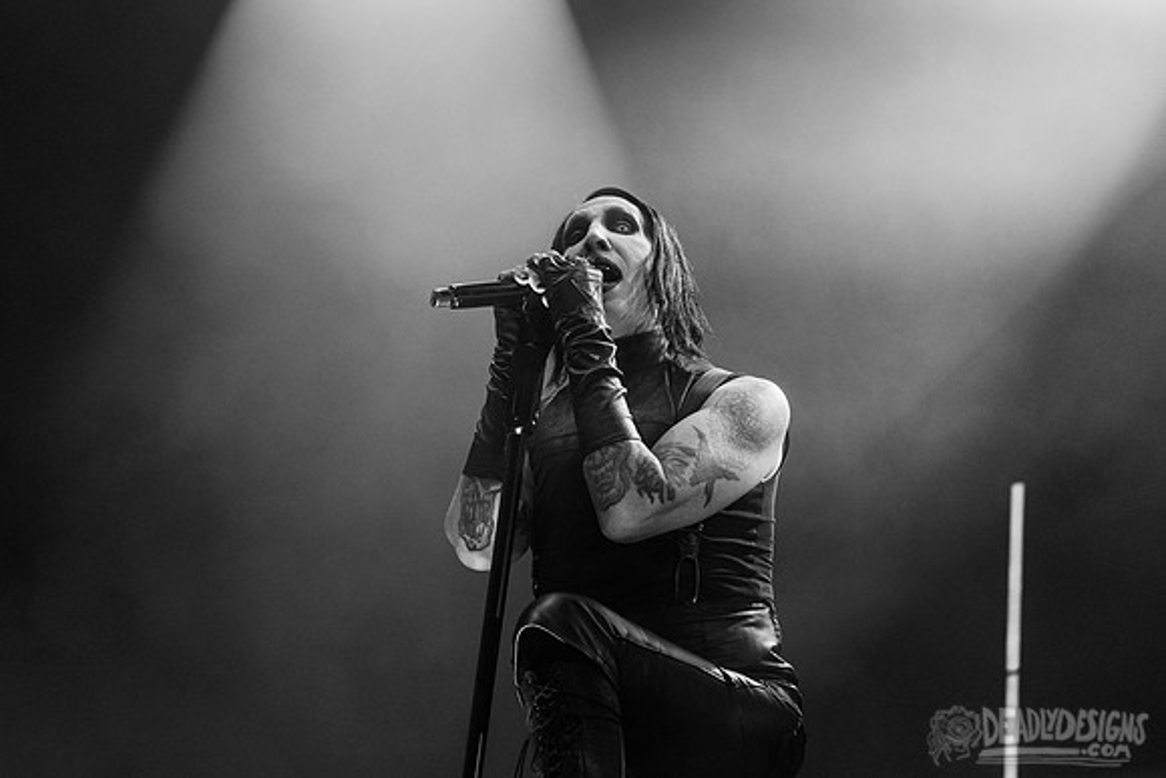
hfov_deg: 24.7
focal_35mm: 82
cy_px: 323
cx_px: 510
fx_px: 2663
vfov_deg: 16.6
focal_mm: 70
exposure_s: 1/800
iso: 1250
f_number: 4
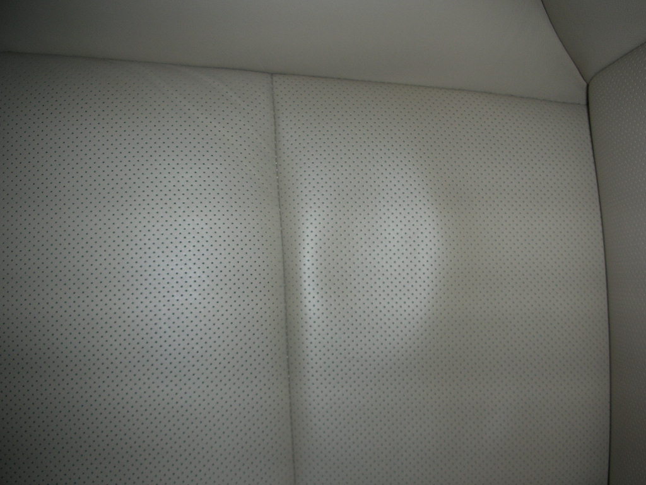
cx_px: 323
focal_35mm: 35
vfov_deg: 40.7
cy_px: 242
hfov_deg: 52.6
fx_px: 653
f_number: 3
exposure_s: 1/60.1
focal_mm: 5.8
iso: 50
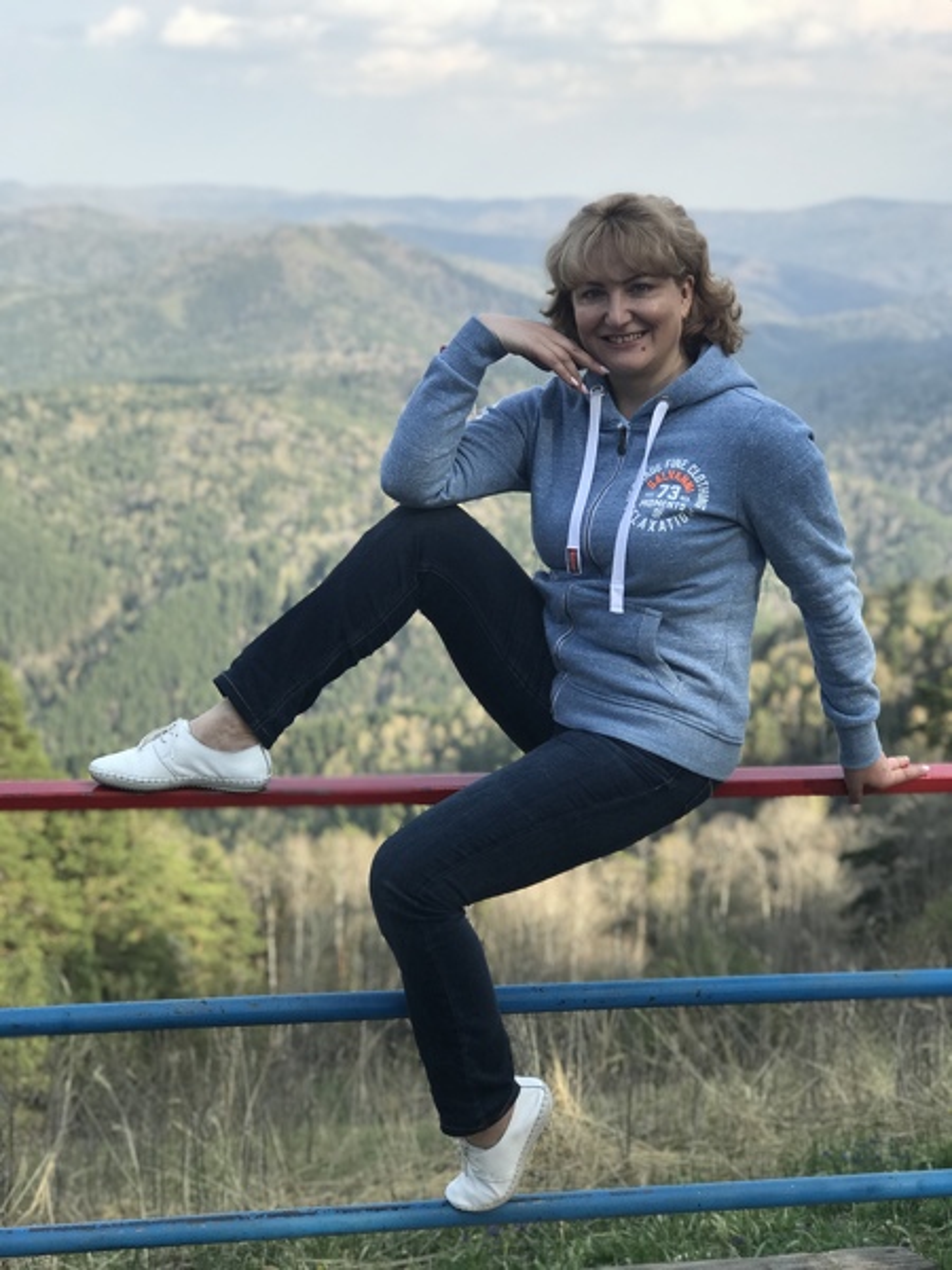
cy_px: 635
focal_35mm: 57
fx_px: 2090
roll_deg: -2.5
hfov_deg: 25.7
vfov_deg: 33.8
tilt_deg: -10.8
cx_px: 476
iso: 20
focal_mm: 6.6
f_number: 2.8
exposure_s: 1/441
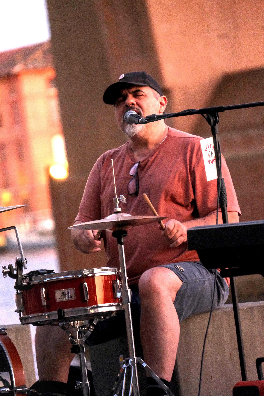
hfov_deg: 5.6
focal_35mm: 246
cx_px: 132
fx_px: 2706
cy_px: 198
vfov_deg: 8.4
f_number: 4.6
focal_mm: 164
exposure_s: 1/250
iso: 5000
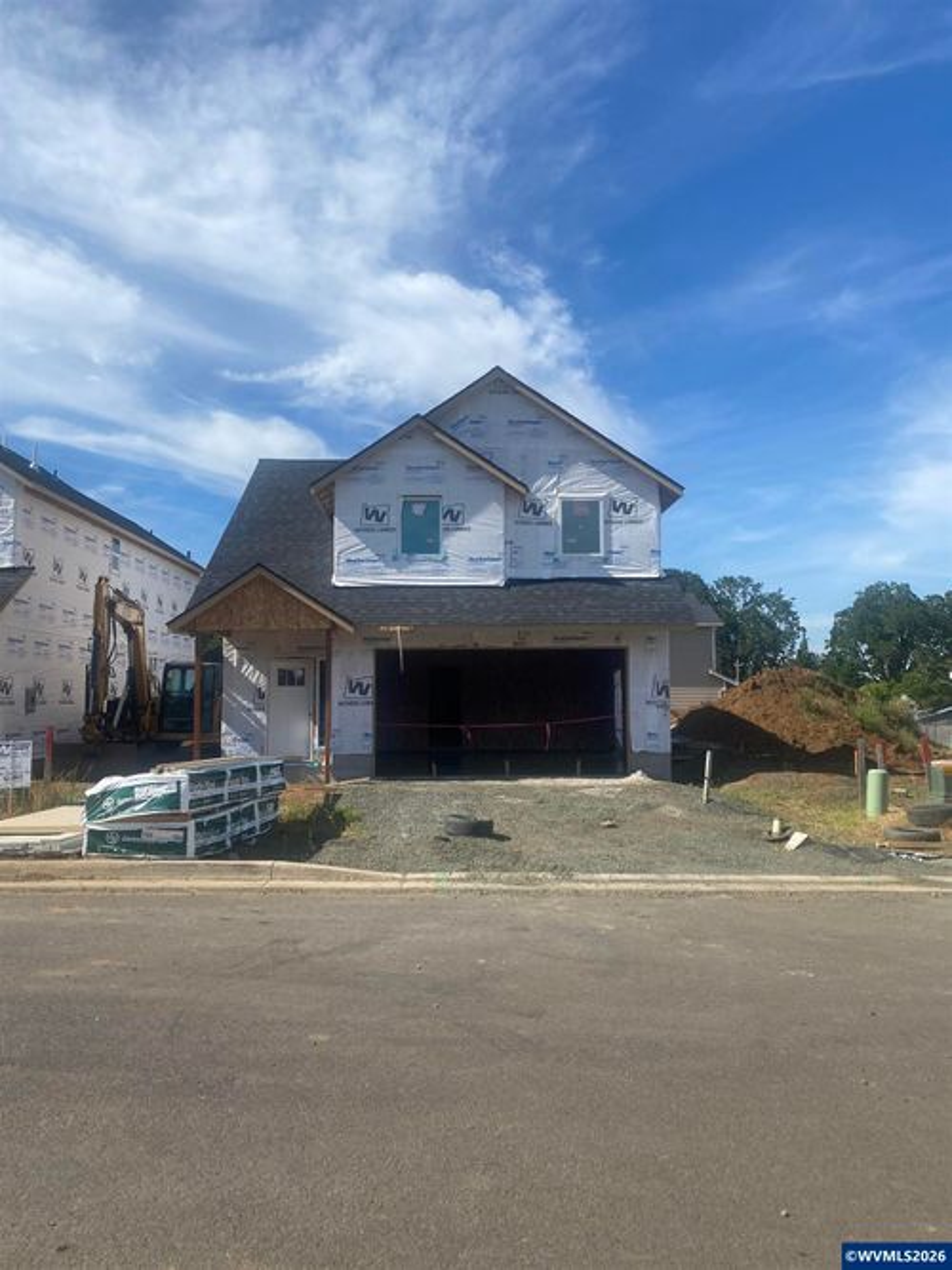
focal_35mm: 26
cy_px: 635
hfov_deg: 53.0
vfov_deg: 67.3
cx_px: 476
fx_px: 954
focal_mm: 4.25
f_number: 1.8
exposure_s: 1/3205
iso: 32
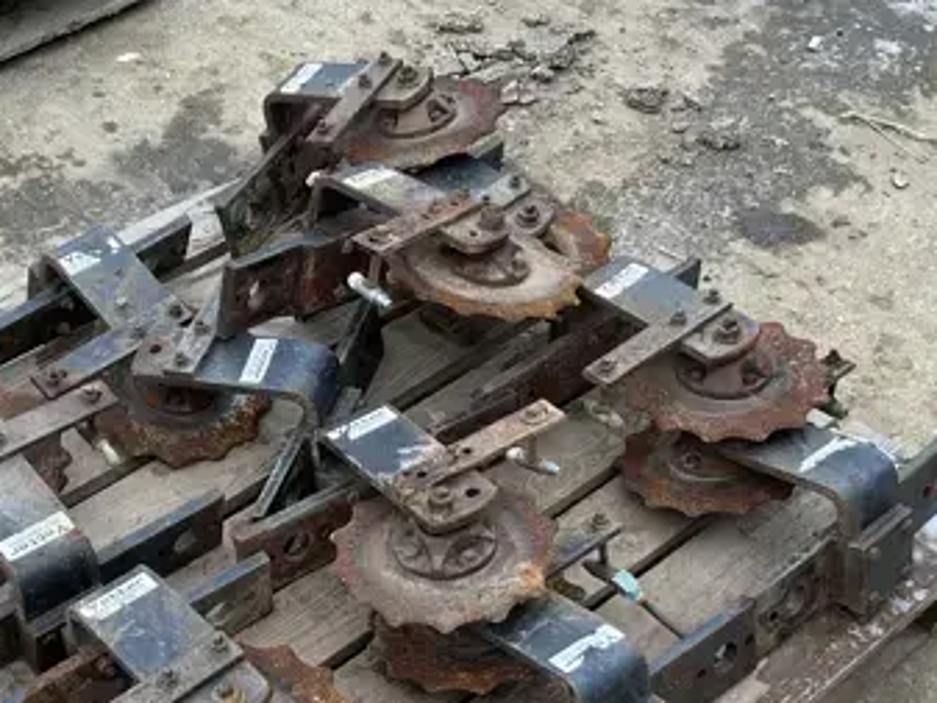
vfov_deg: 26.1
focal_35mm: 55
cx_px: 370
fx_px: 1489
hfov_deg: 34.8
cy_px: 567
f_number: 1.8
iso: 20
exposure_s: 1/172
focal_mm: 3
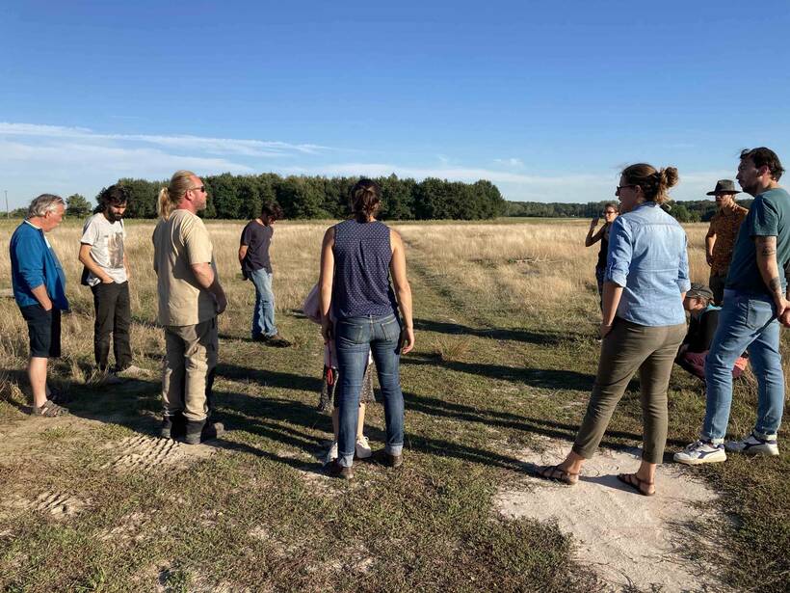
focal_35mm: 28
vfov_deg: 49.7
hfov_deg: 63.4
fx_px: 639
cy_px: 296
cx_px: 395
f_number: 1.8
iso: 20
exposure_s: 1/1412
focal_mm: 3.99
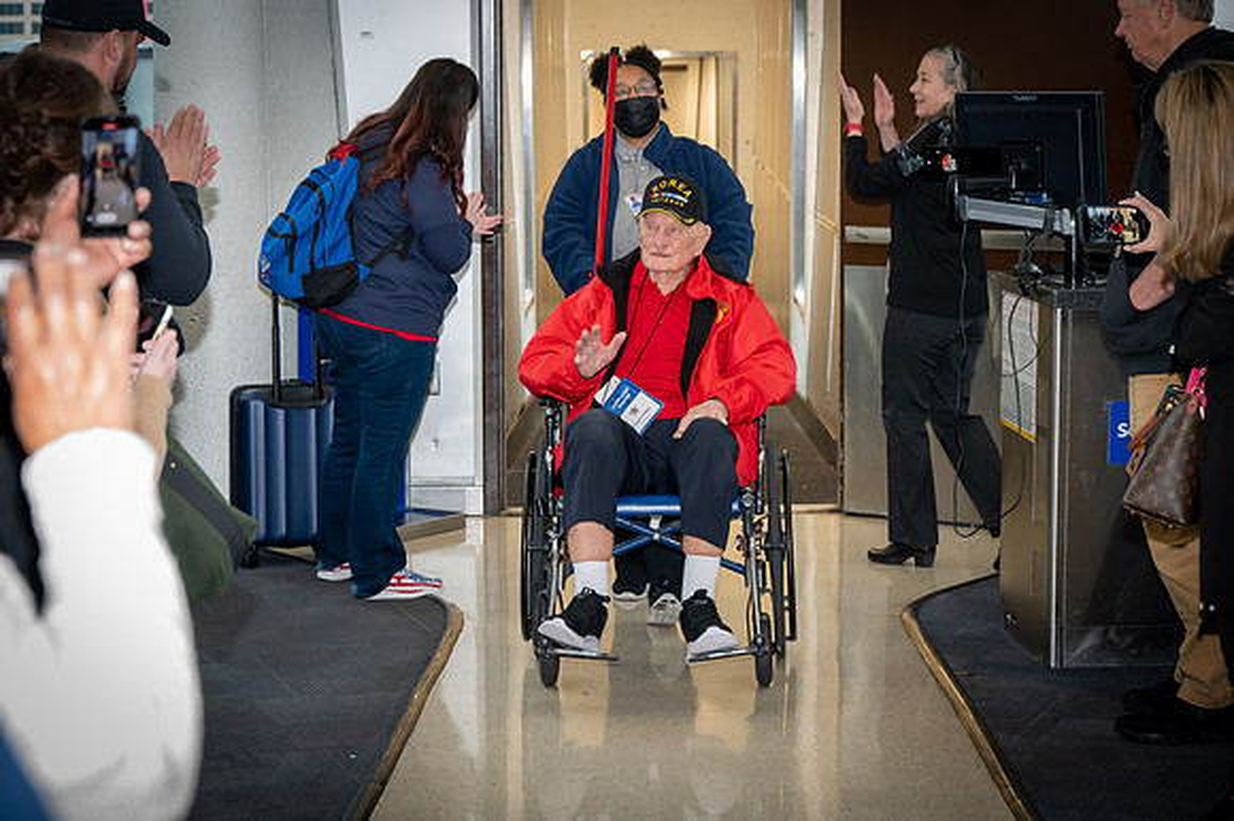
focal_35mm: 83
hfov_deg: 24.5
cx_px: 617
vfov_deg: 16.4
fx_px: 2843
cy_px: 410
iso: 4500
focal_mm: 83
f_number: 6.3
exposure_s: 1/100
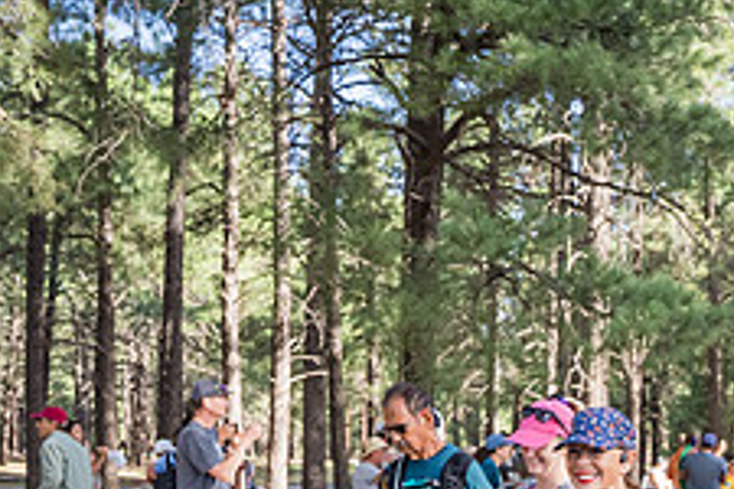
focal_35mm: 62
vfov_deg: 21.0
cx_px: 770
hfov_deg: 29.7
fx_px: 1264
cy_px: 517
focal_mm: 24
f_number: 3.2
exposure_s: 1/1600
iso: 500
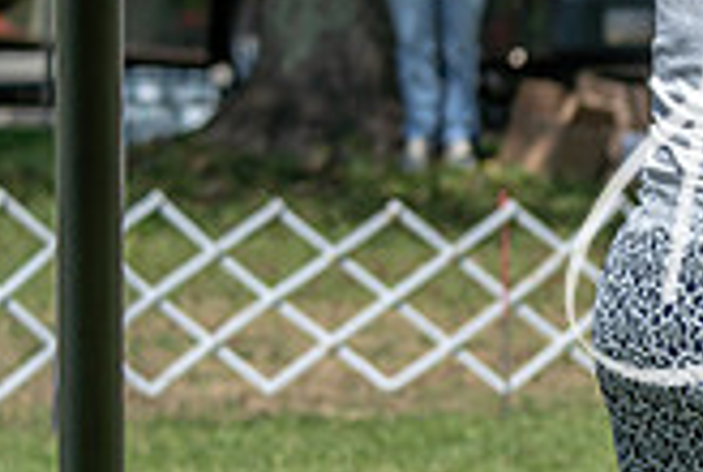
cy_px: 461
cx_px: 1187
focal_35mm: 371
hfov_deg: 5.5
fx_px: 7258
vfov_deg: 3.7
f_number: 5
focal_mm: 105
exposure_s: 1/640
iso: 100
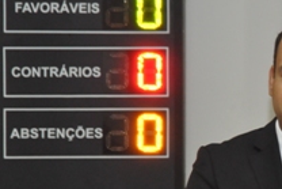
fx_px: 3043
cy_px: 162
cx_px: 302
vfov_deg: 3.5
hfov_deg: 5.3
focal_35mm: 388
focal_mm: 105
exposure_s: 1/30
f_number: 5.6
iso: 2000
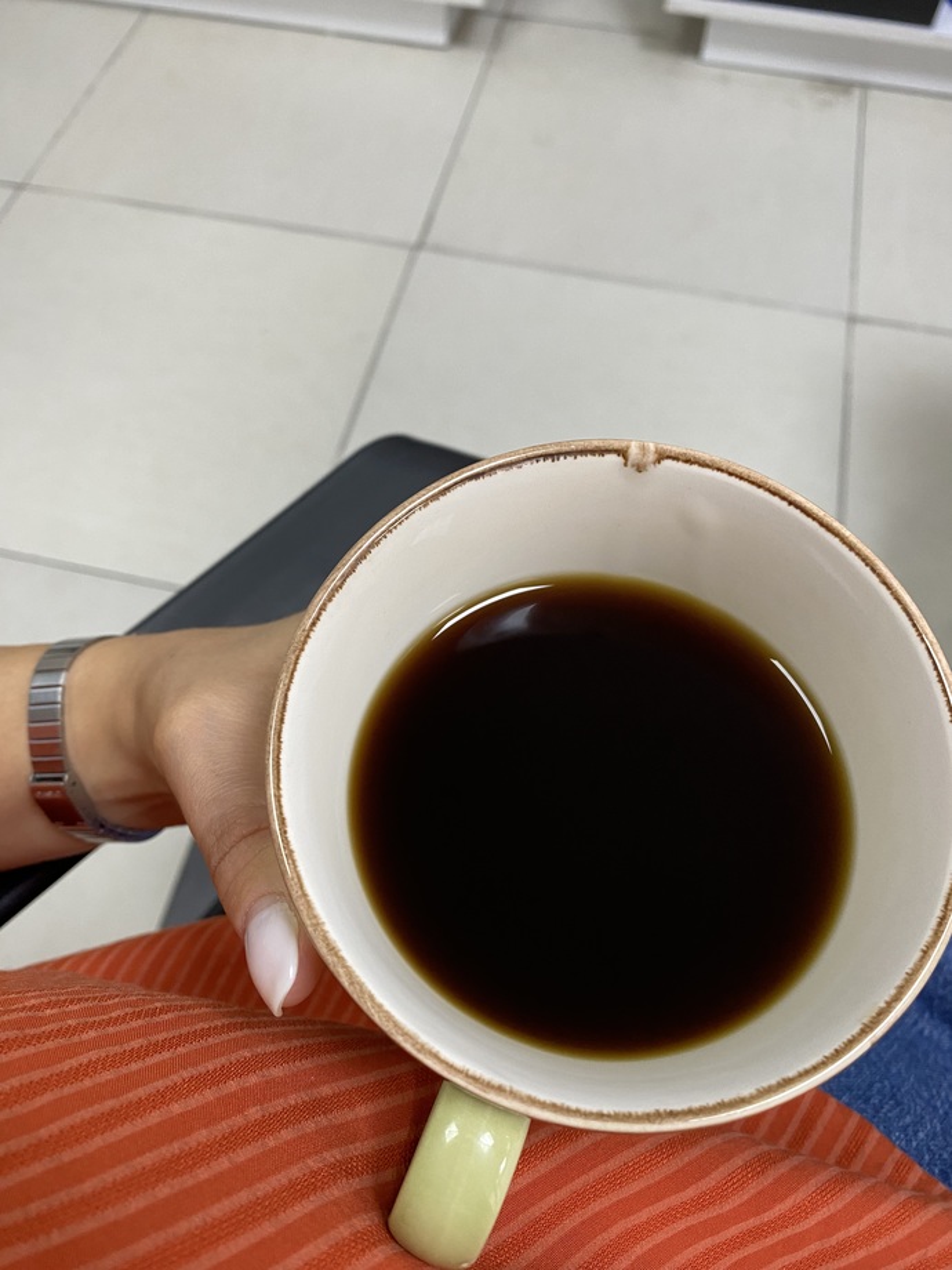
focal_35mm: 26
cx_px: 476
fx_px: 953
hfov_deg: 53.1
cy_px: 635
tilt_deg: -59.9
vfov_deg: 67.3
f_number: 1.8
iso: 125
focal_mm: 4.25
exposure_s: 1/50
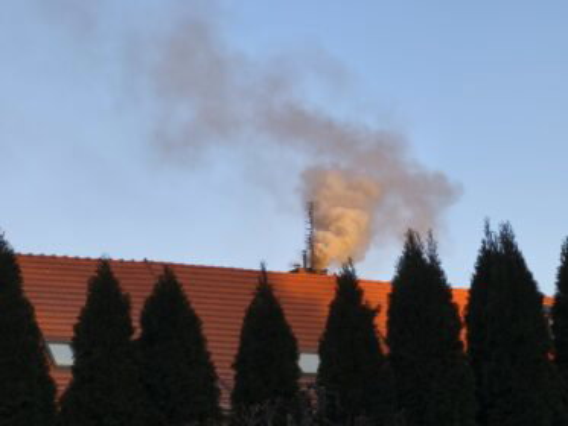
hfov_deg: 19.6
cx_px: 284
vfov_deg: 14.8
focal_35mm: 100
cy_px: 213
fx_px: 1641
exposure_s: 1/131
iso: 50
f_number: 1.9
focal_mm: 7.1
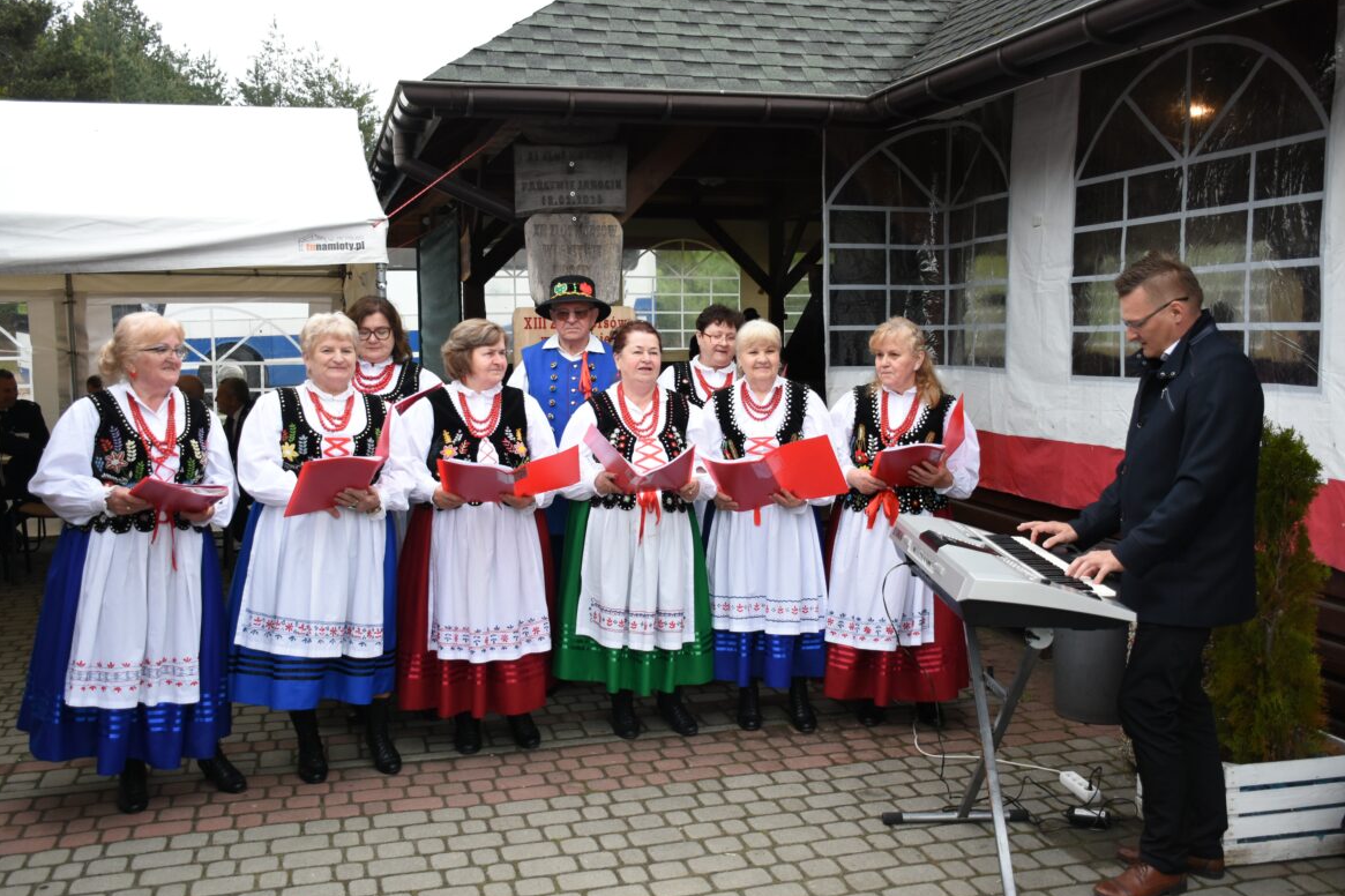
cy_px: 447
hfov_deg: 55.8
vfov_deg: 38.9
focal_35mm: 34
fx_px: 1270
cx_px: 671
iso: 560
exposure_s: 1/1000
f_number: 3.5
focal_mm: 22
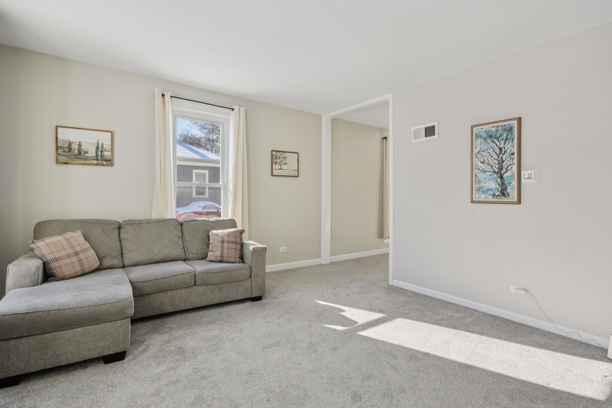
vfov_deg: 77.3
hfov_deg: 100.4
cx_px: 306
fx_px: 255
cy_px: 204
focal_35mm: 15
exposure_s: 1/160
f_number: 8
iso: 400
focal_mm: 10
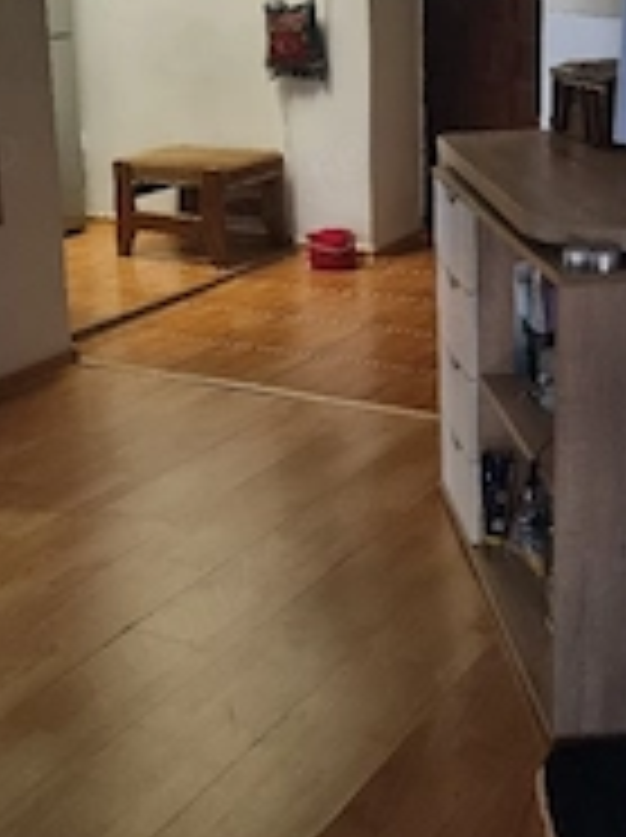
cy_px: 292
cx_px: 315
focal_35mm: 56
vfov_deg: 34.1
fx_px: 1353
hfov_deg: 26.0
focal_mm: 5.4
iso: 640
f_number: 1.8
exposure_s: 1/33
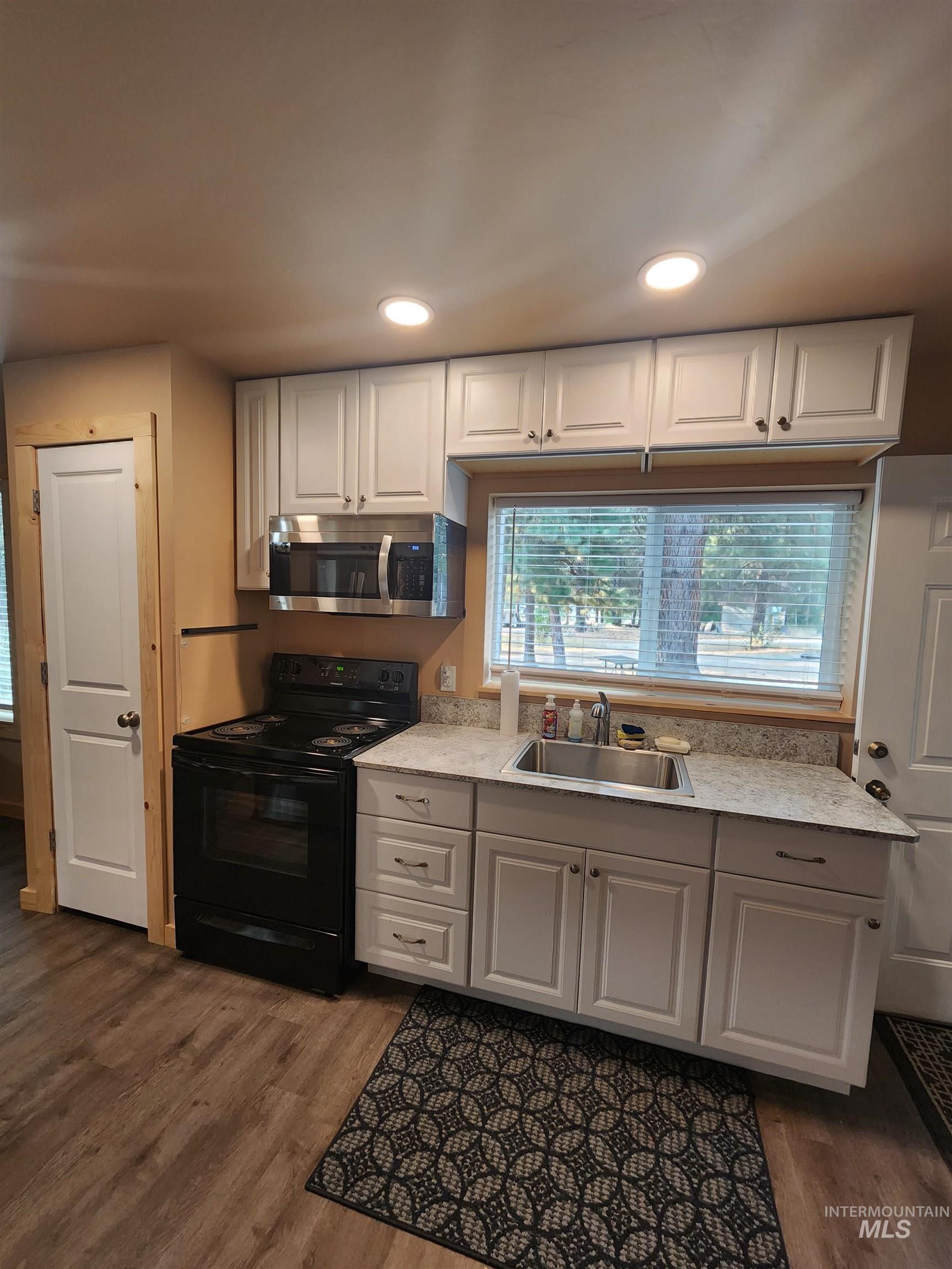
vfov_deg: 106.2
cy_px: 634
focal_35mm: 13
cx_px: 476
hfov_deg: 89.9
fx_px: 477
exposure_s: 1/60
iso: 250
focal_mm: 2.2
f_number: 2.2
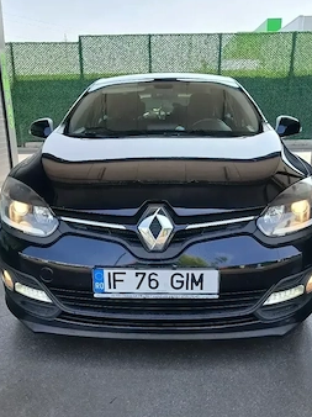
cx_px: 165
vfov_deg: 56.7
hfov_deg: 44.1
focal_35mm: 32
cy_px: 231
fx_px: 385
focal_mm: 3.98
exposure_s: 1/101
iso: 25
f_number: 1.8
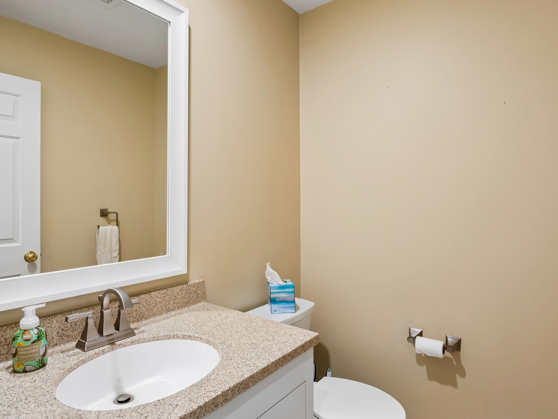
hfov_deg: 78.0
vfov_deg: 62.7
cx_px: 251
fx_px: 343
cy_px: 200
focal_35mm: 21
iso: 400
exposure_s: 1/2
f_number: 13
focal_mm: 15.2
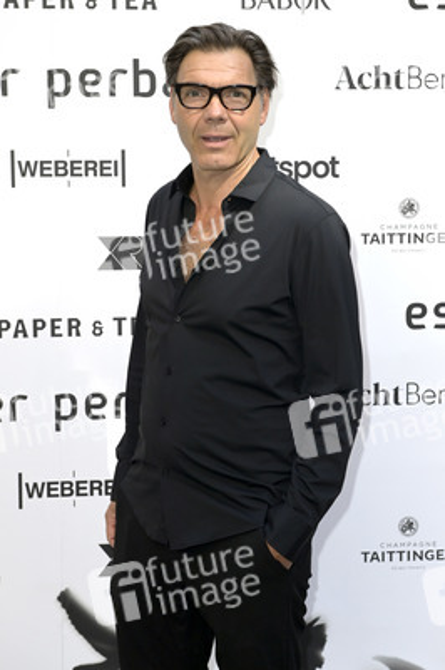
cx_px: 222
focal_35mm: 58
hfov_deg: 23.3
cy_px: 335
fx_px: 1077
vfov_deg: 34.5
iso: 400
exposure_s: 1/250
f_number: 6.3
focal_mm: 58
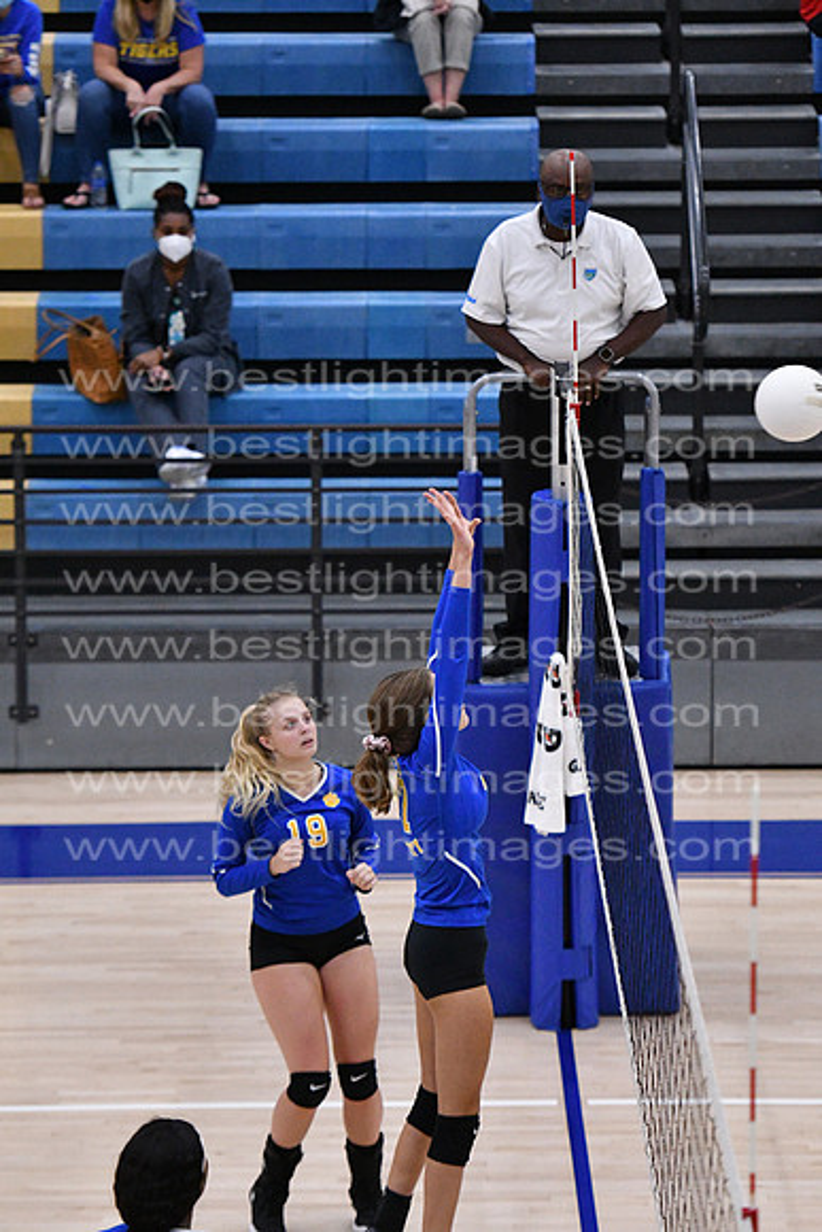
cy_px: 616
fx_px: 6674
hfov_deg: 7.0
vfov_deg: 10.5
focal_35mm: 195
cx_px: 411
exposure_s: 1/1250
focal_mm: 130
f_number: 3.2
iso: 6400
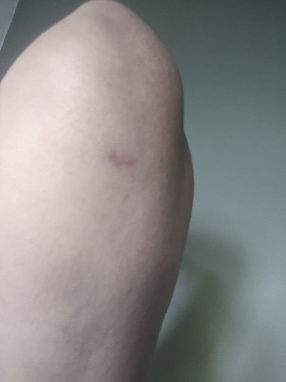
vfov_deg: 71.6
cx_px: 143
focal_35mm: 24
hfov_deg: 56.8
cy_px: 191
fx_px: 264
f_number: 2
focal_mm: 2.51
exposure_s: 1/120
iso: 1076
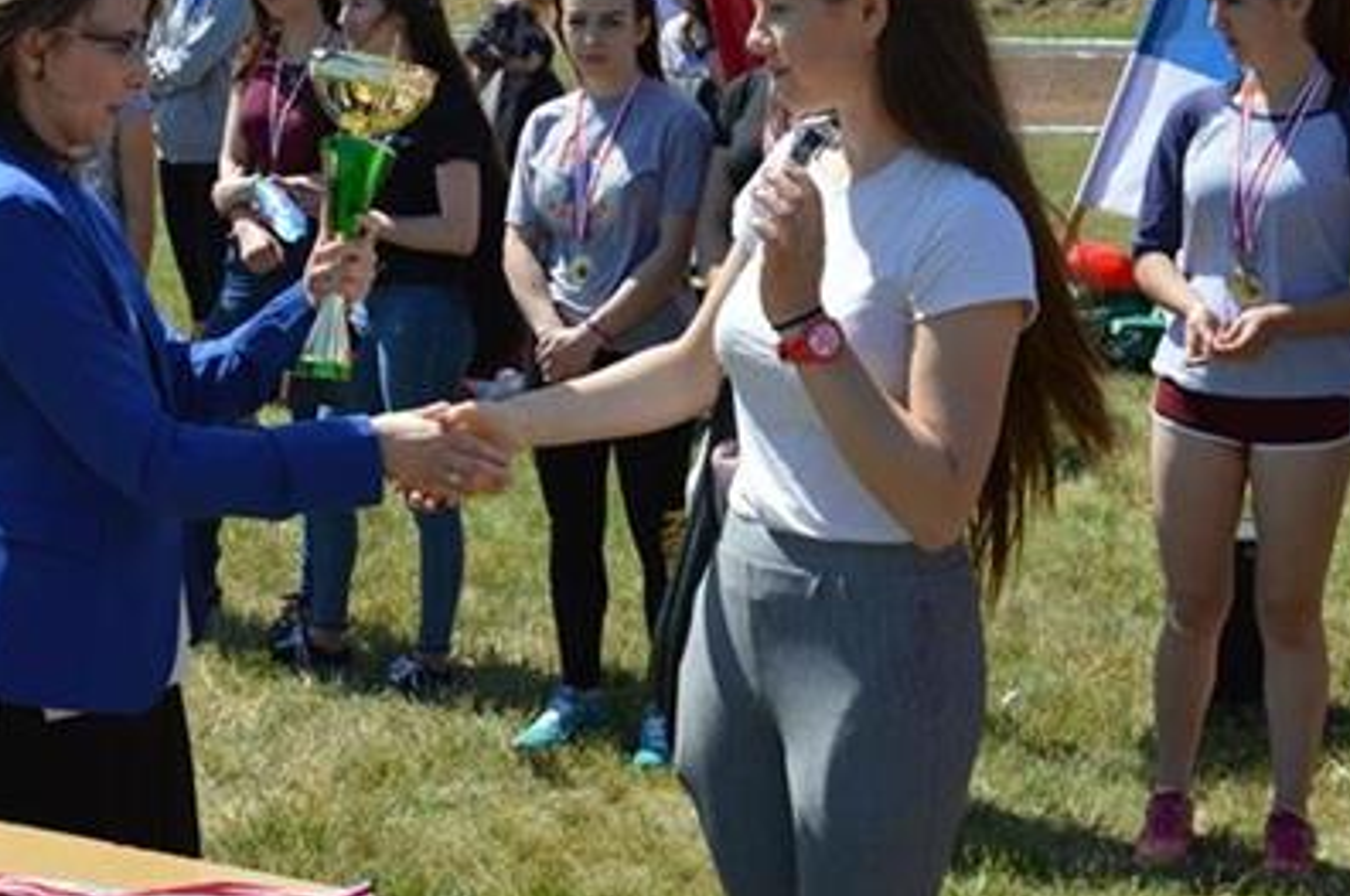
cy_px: 409
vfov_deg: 19.7
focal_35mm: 69
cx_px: 331
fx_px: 2584
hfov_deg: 28.8
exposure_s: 1/200
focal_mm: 28
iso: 100
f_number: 7.1
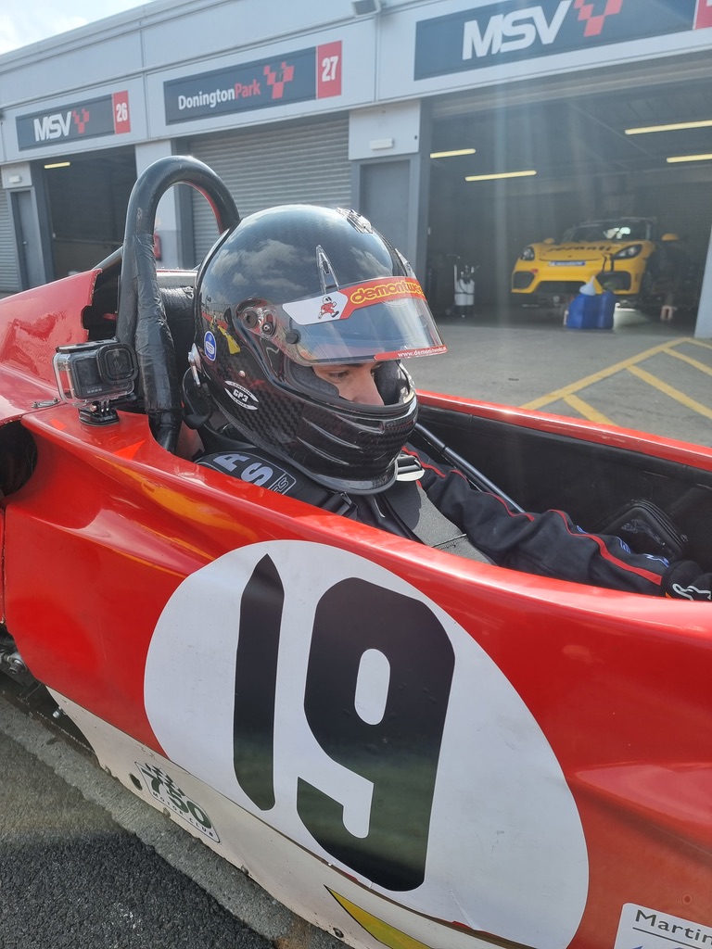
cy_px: 474
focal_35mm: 24
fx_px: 658
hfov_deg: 56.8
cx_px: 356
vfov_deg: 71.6
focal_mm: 6.7
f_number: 1.8
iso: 50
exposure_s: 1/454
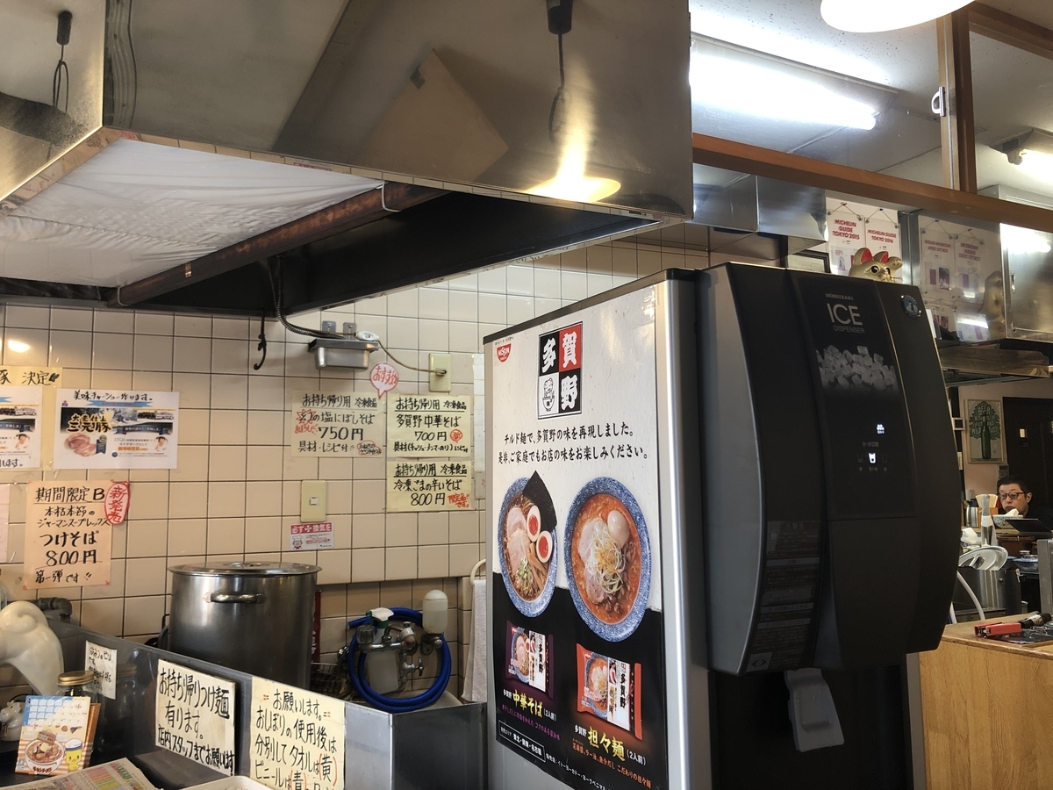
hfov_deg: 63.4
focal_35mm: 28
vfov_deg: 49.7
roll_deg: +2.0
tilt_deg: +5.4
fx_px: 852
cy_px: 395
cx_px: 526
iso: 32
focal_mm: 3.99
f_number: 1.8
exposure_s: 1/20
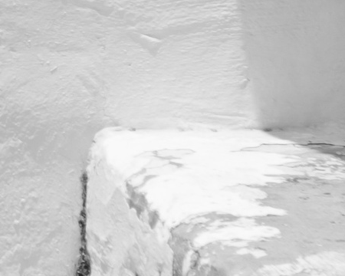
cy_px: -116
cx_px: -615
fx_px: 3053
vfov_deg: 5.1
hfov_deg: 6.1
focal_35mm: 299
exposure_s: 1/125
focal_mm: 37.6
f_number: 10
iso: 100
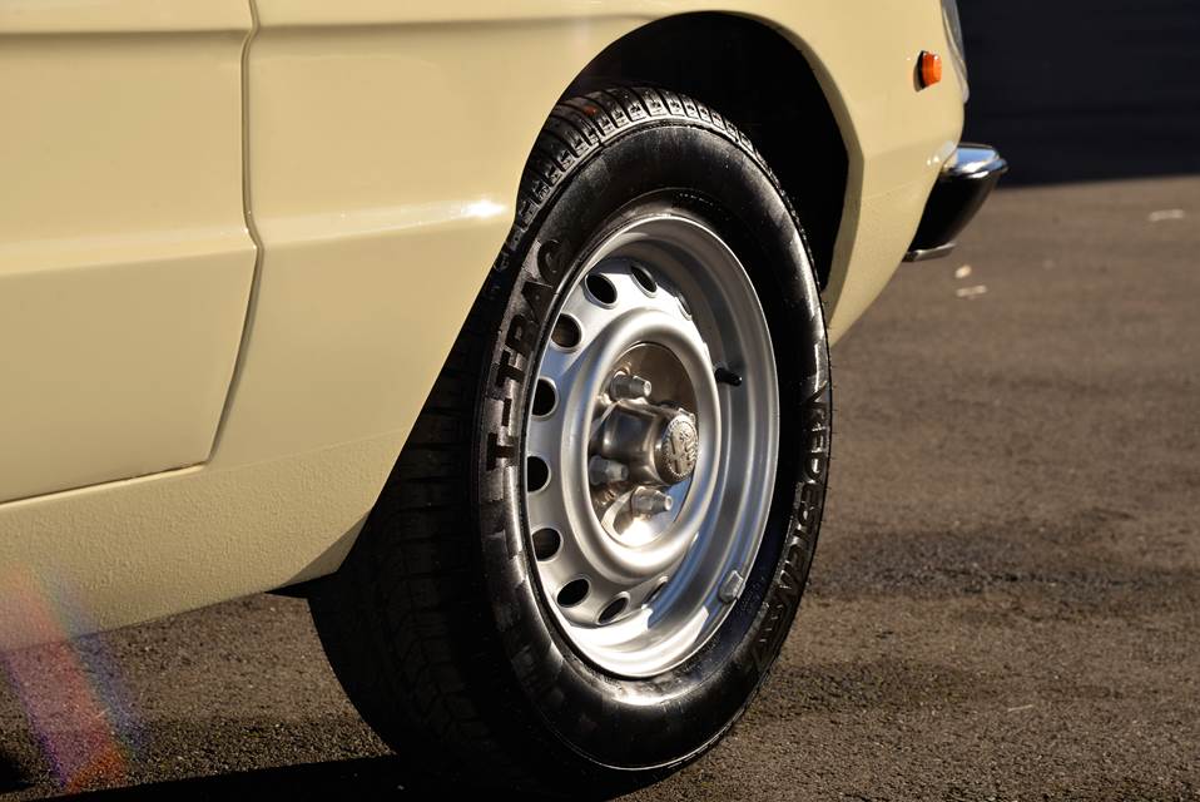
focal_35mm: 120
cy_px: 401
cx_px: 600
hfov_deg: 17.1
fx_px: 4002
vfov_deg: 11.4
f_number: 11
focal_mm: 120
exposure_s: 1/200
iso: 100
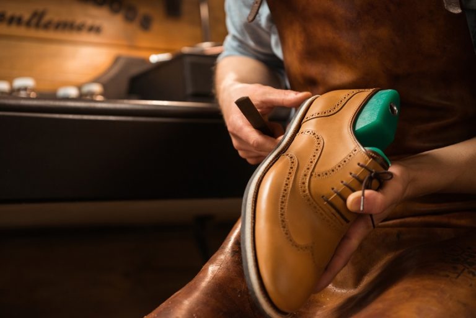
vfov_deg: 19.5
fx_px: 925
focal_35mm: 70
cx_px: 238
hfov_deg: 28.8
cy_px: 159
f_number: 3.5
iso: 1000
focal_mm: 70
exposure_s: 1/200
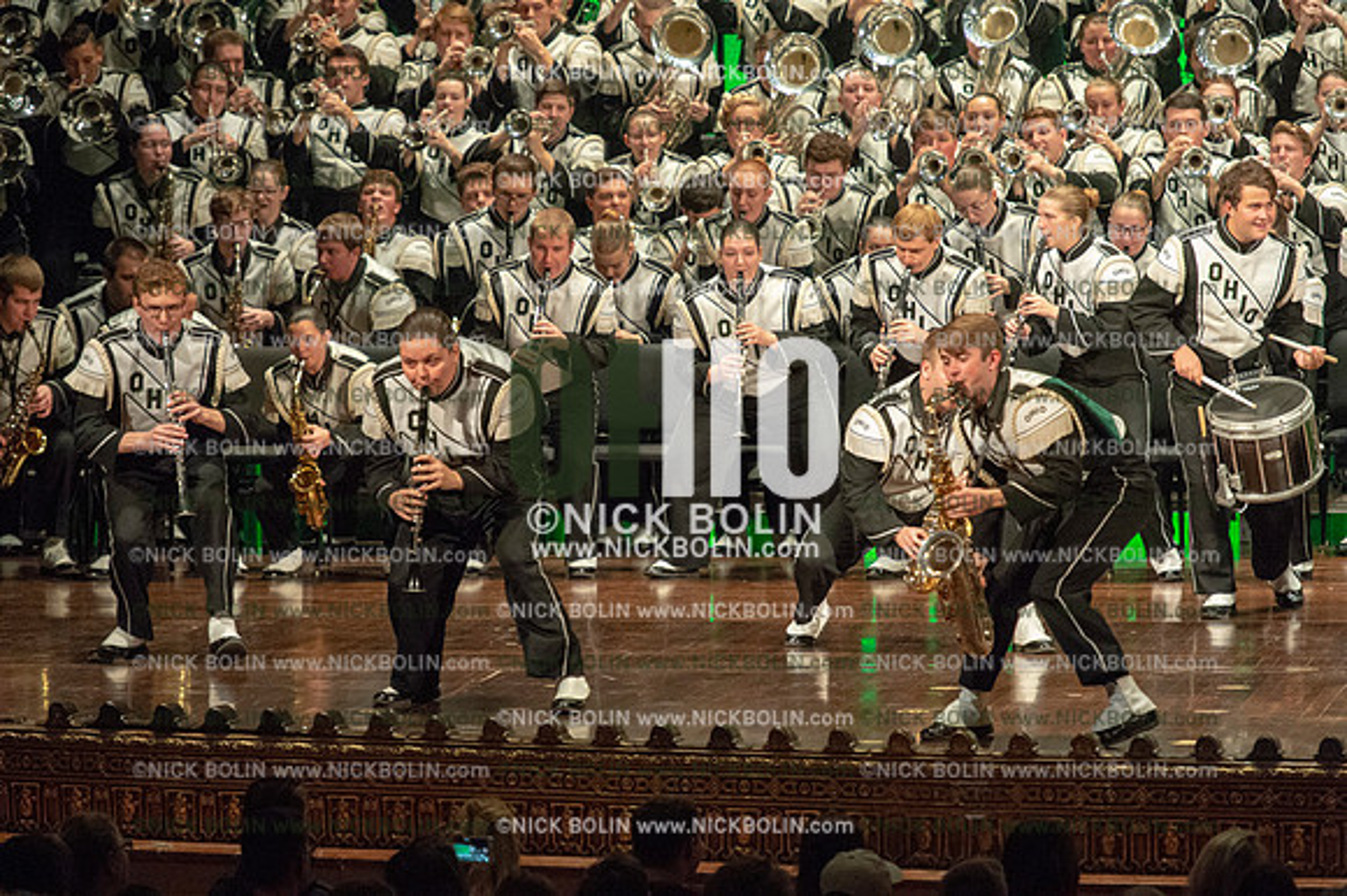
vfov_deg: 6.0
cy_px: 448
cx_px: 674
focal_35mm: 230
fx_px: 8601
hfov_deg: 9.0
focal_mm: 230
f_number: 5.6
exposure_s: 1/320
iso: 8000
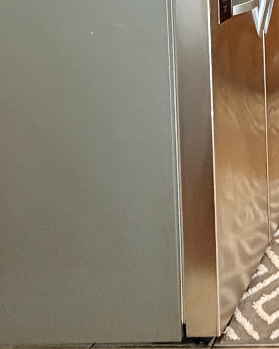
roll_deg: +0.5
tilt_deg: -3.4
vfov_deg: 28.0
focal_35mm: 56
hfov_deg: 21.6
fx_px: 578
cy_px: -100
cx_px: 442
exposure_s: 1/60
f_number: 2.2
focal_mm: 2.22
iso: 640
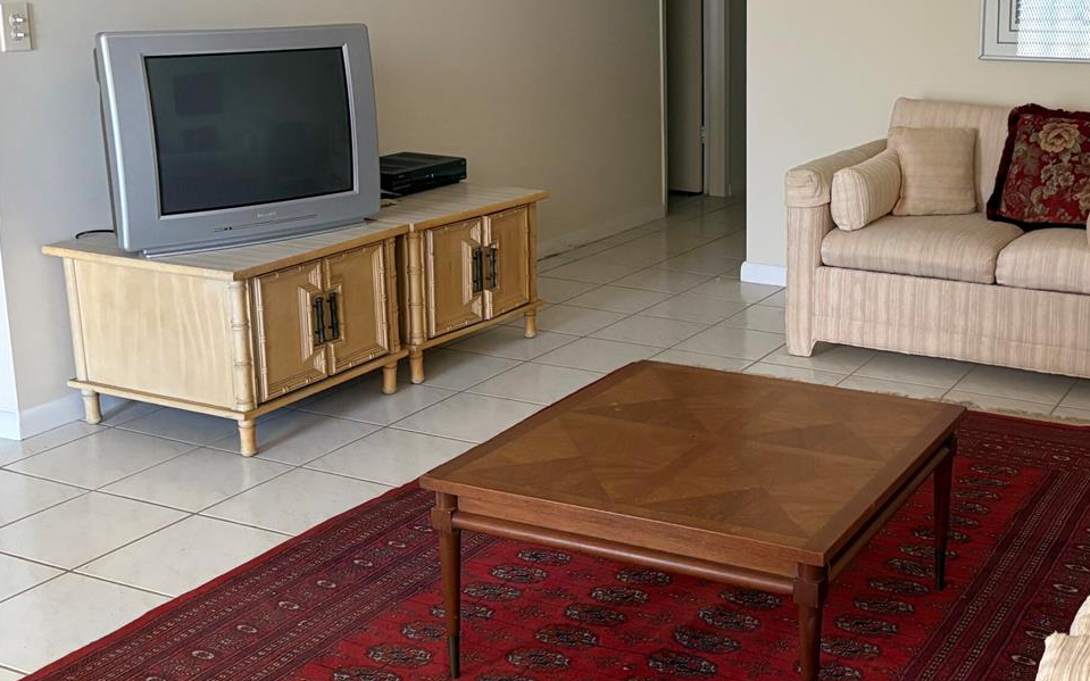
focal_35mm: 46
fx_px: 1366
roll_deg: -0.1
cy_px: 230
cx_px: 815
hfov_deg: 42.2
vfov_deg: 27.8
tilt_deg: -11.7
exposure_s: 1/60
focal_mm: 5.96
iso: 320
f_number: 1.6
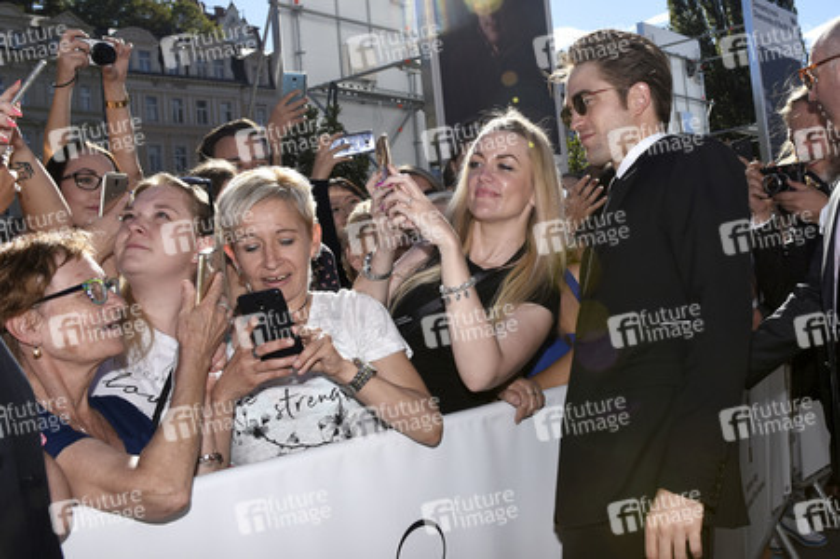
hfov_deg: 62.0
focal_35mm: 30
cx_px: 420
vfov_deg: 43.5
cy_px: 280
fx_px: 699
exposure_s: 1/1600
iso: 320
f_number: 6.3
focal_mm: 20
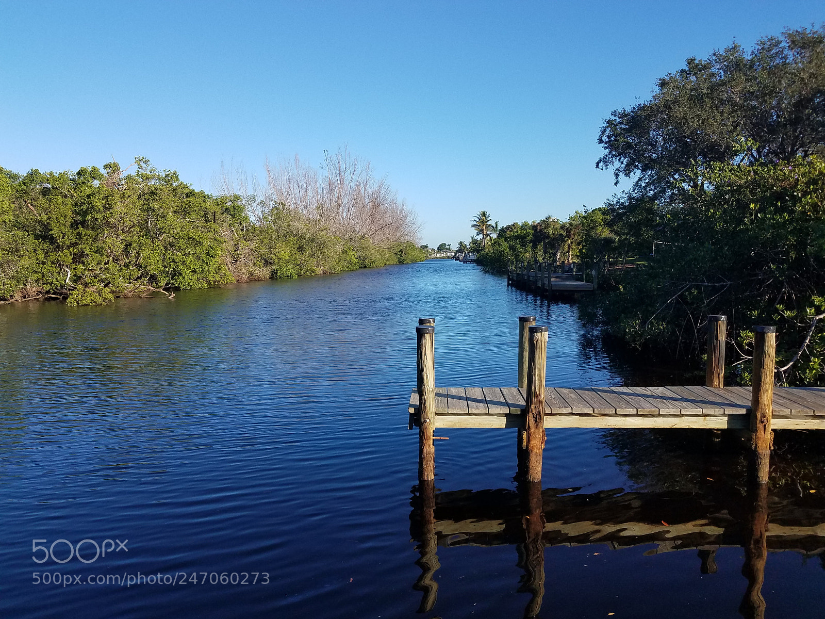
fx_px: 620
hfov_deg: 67.3
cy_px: 310
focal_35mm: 26
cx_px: 412
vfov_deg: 53.1
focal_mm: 4.2
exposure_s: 1/1464
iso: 40
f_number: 1.7
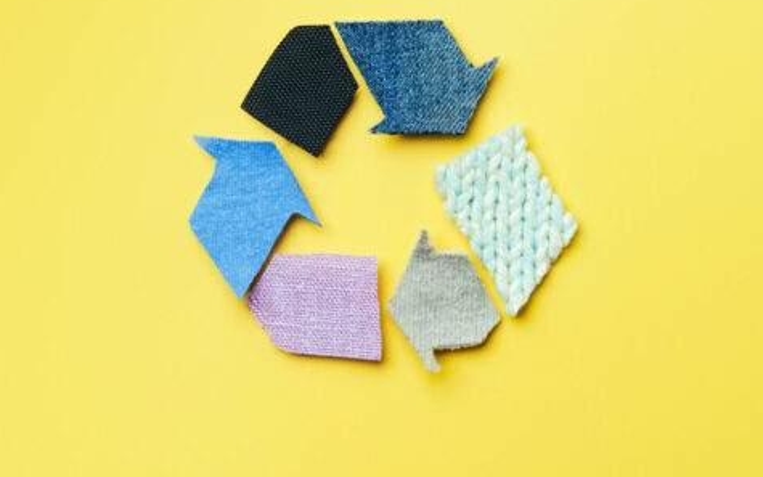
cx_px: 368
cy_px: 200
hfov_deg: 15.6
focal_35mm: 134
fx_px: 2787
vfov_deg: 9.8
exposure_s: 1/160
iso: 100
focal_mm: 60
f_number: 4
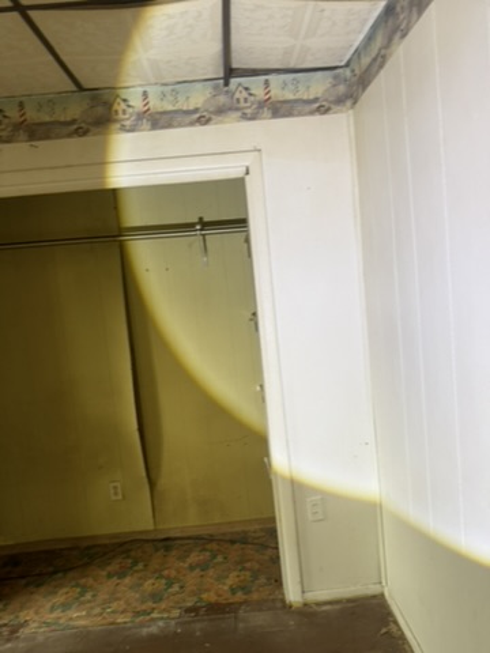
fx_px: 453
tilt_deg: -5.9
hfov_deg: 56.8
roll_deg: +5.1
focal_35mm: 24
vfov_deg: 71.6
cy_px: 326
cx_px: 245
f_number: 1.78
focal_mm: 6.76
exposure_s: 1/50
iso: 200
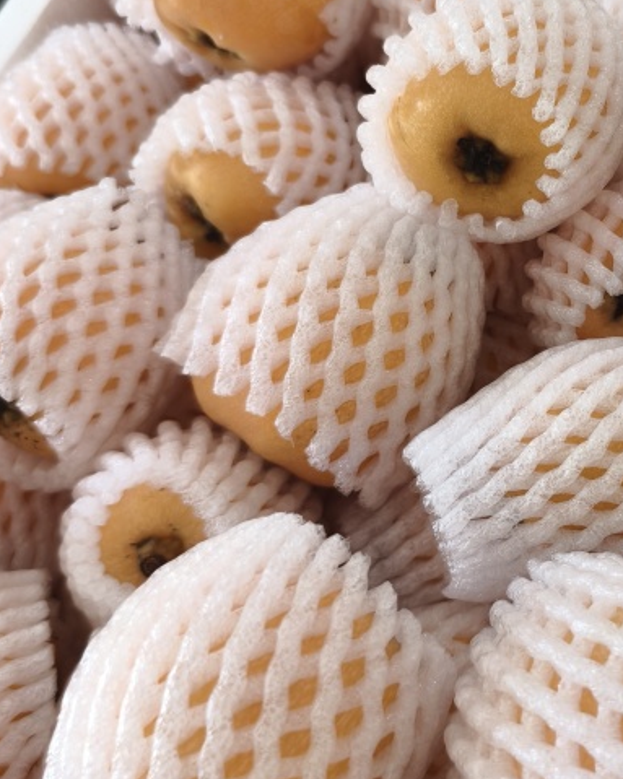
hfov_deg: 28.5
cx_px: 610
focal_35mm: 50
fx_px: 1153
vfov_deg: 37.3
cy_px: 329
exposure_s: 1/100
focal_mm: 5.6
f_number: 1.57
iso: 275
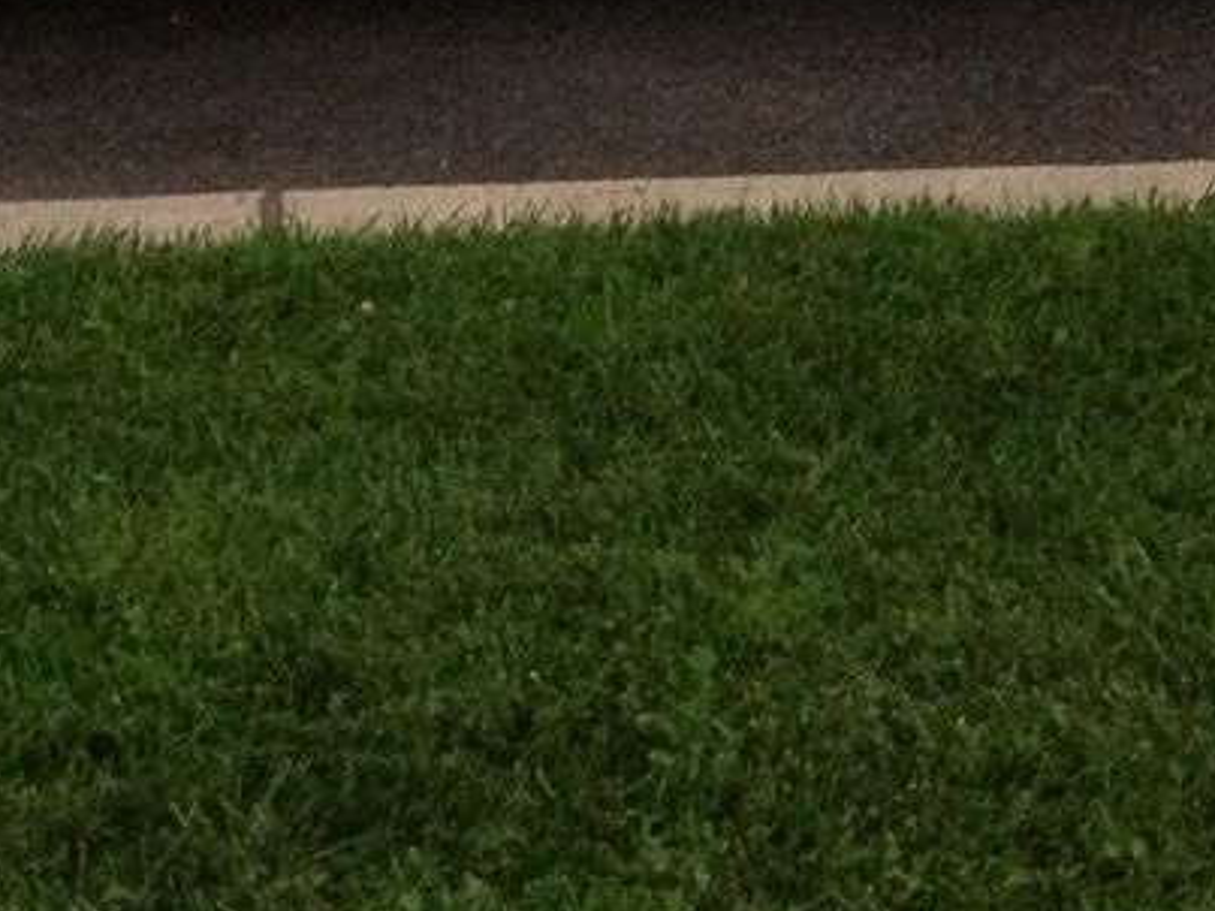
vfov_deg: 10.9
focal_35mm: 131
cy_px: -452
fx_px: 4597
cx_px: 555
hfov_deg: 15.1
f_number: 2.4
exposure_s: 1/20
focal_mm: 4.13
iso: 400
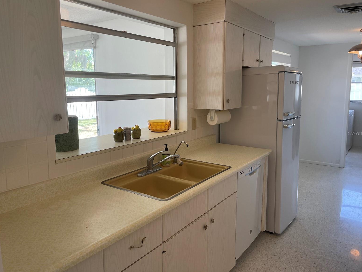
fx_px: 282
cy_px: 133
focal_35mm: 27
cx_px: 182
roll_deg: -0.6
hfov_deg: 65.3
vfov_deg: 51.4
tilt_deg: -8.0
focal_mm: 4.2
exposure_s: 1/120
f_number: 1.6
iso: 40
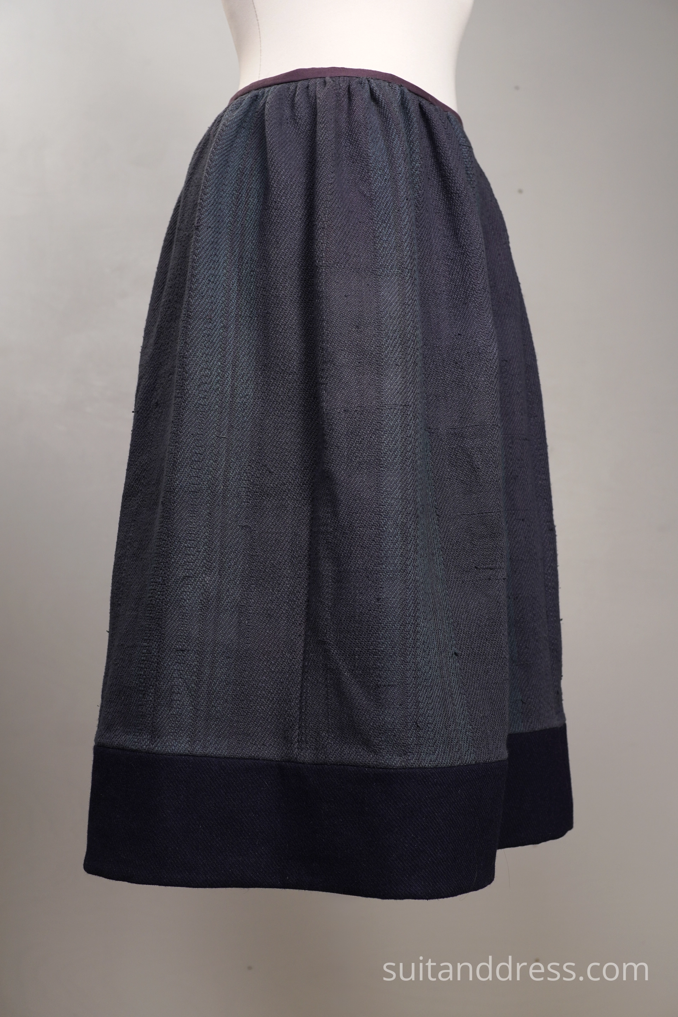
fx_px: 1356
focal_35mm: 48
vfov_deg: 41.1
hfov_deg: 28.1
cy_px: 508
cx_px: 339
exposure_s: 1/80
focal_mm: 32
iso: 200
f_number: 3.5
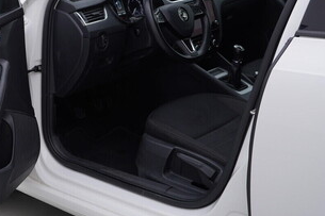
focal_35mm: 65
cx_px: 56
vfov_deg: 20.8
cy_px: 64
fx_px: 586
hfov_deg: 30.1
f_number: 4
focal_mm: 24
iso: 125
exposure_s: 1/80
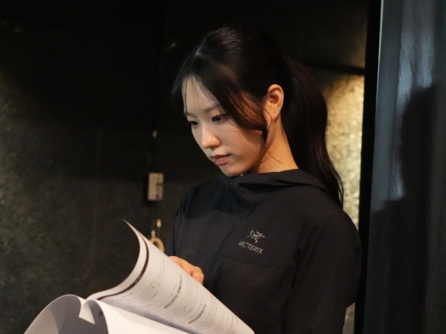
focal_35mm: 71
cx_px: 211
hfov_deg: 27.4
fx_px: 915
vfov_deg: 20.7
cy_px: 187
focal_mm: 32
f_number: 2.8
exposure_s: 1/80
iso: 12800
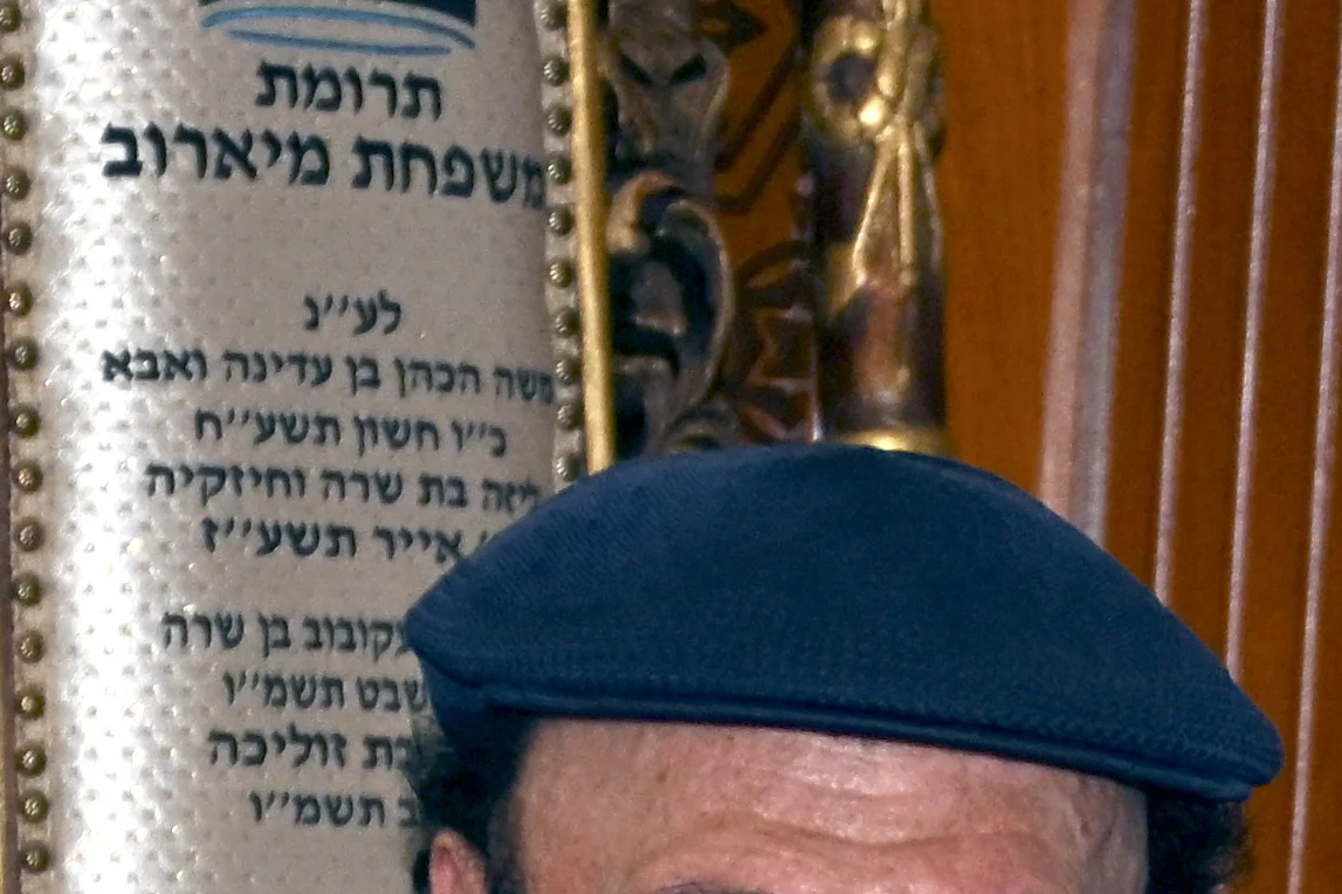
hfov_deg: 3.8
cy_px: 1907
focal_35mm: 539
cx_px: 1219
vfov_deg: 2.5
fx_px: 20086
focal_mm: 74
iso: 800
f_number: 5.6
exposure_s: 1/125
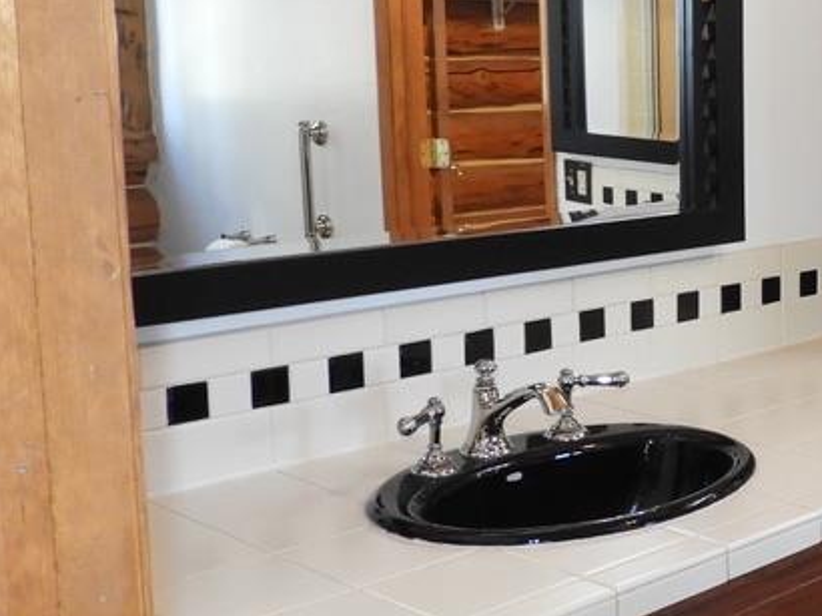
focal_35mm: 60
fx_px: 1424
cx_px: 988
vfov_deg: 24.4
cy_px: 249
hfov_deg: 28.1
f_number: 3.3
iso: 320
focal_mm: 4.3
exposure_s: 1/15
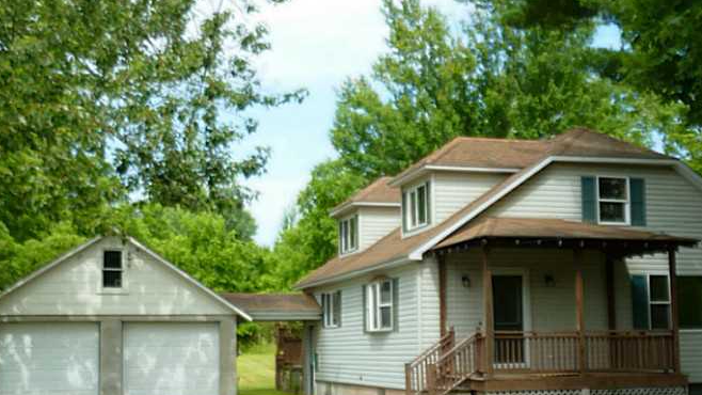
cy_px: 266
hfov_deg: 39.1
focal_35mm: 53
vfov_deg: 22.5
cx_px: 385
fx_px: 986
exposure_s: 1/320
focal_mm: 6.5
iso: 80
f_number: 4
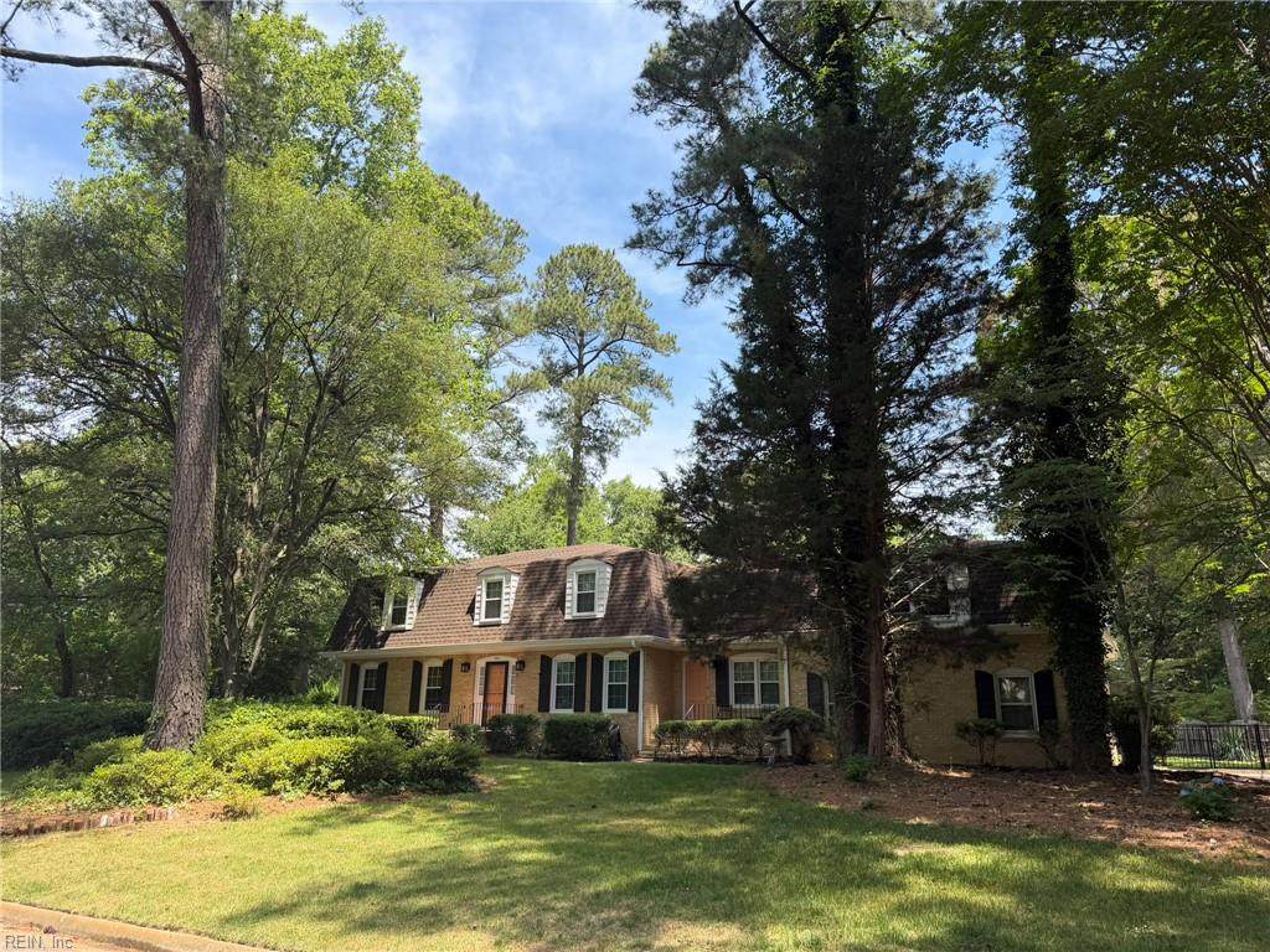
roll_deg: -0.6
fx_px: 881
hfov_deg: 71.6
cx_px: 635
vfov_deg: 56.8
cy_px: 476
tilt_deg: +15.9
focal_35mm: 24
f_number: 1.78
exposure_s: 1/1337
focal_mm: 6.76
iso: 100
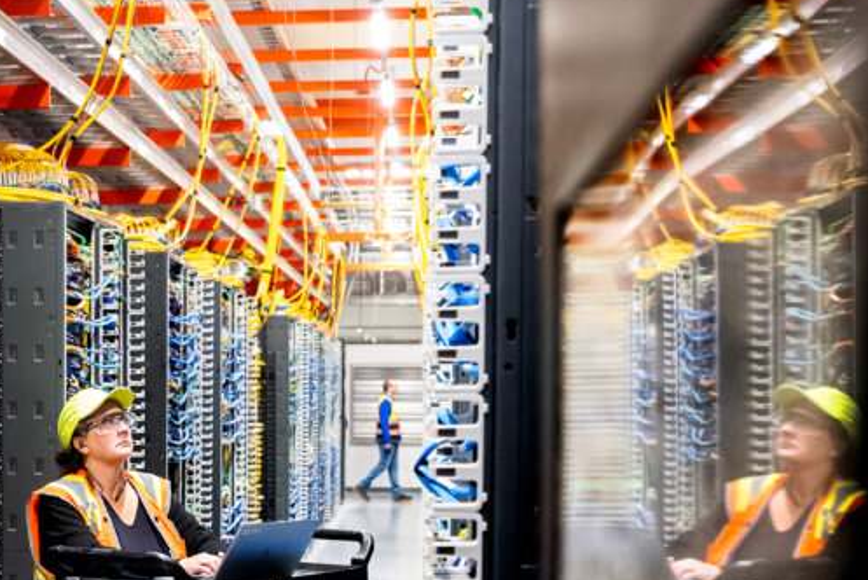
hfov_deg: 25.9
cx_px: 122
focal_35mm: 76
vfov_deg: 17.8
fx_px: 1833
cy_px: 463
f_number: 4.8
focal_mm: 35
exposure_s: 1/125
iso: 6400
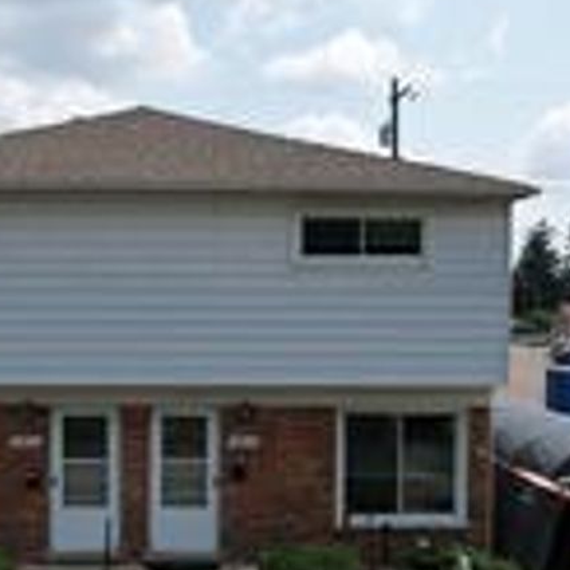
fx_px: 838
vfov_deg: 37.4
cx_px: 156
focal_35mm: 45
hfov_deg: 36.8
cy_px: 335
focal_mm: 8.38
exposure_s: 1/2000
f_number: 2.8
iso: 100
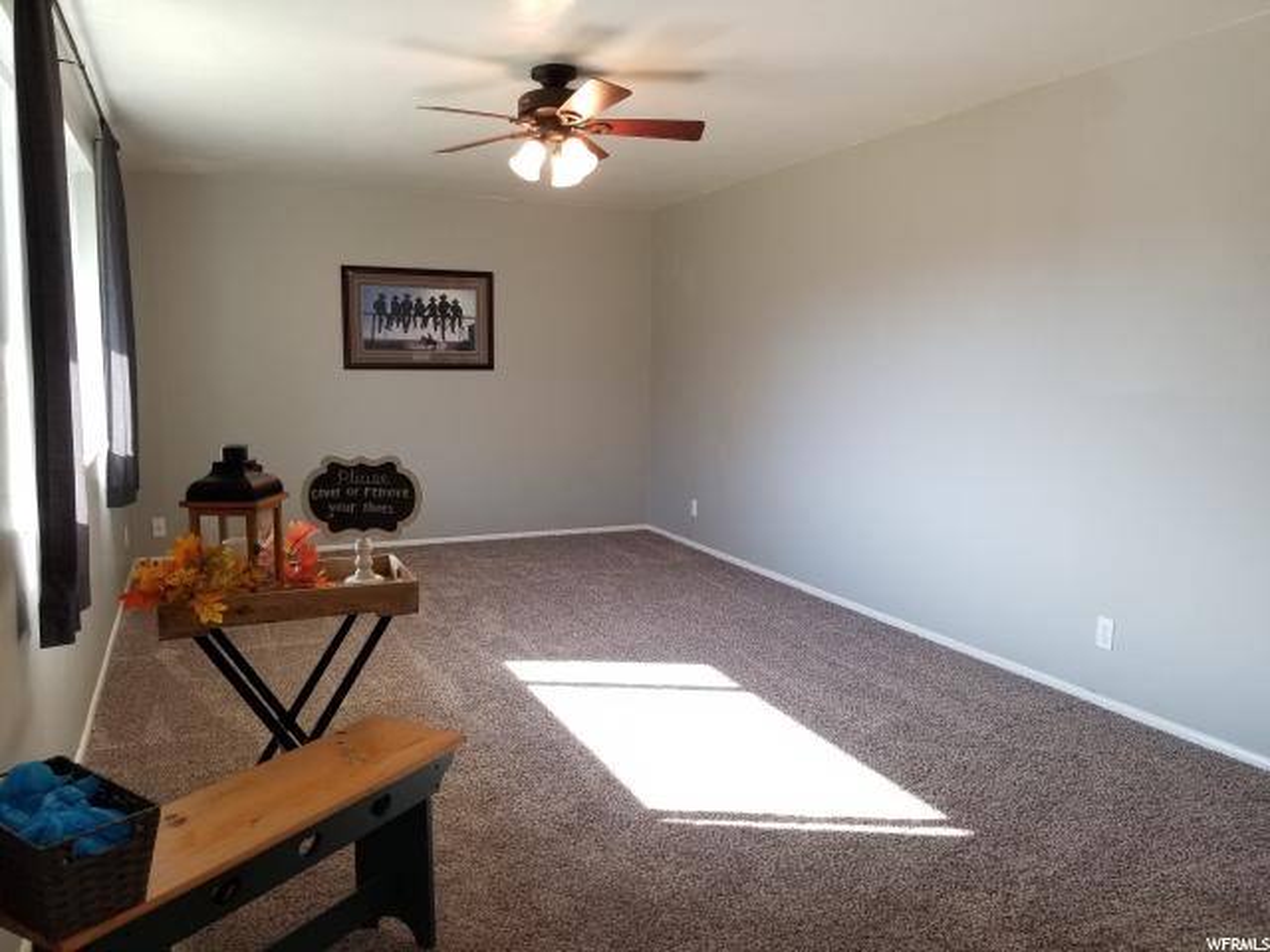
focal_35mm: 26
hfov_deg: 67.3
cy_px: 476
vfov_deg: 53.1
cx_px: 635
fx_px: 954
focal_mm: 4.25
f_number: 1.7
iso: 100
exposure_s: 1/60
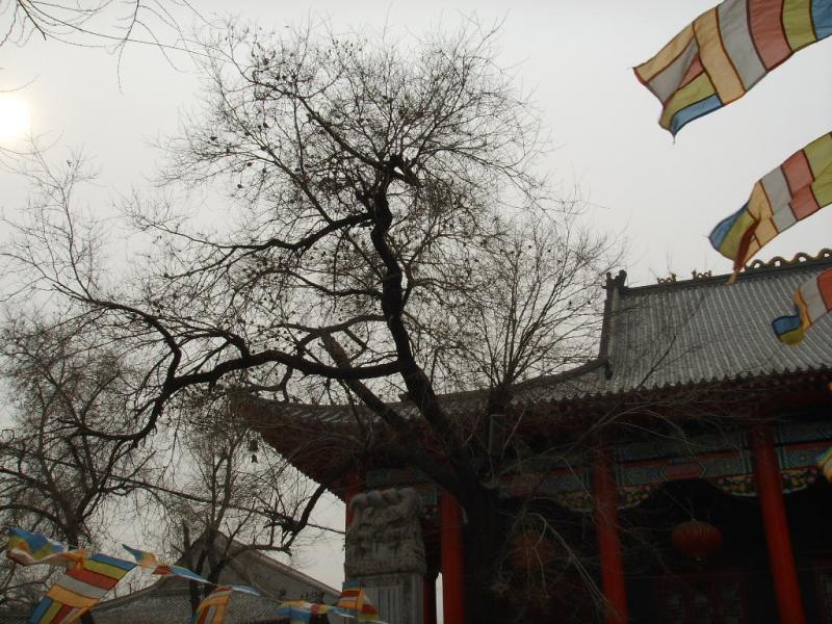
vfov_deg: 36.8
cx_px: 416
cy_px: 312
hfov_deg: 47.9
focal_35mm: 39
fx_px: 937
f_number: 6.3
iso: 50
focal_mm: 6.6
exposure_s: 1/180
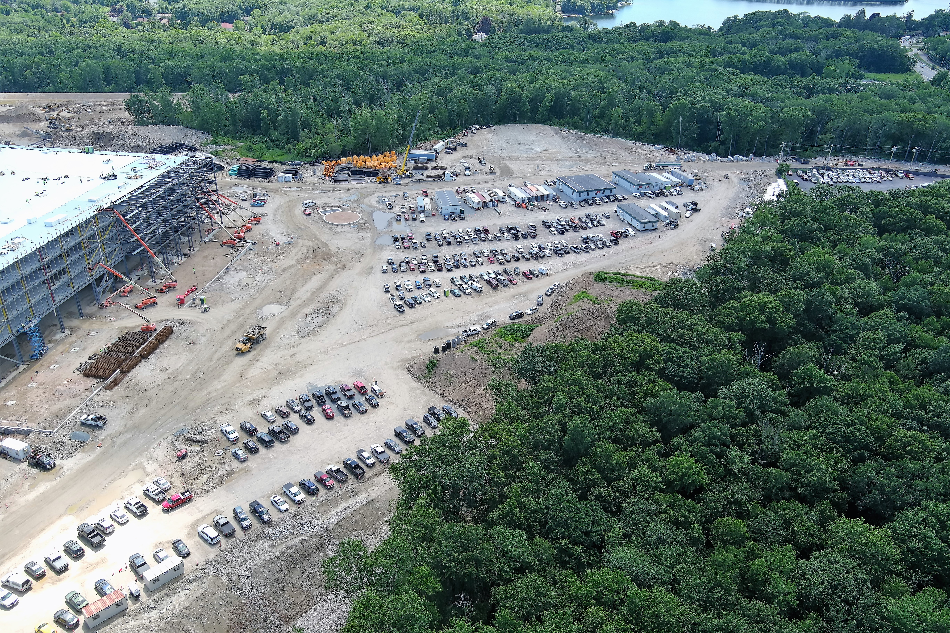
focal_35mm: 29
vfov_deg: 45.0
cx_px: 475
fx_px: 765
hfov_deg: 63.7
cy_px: 316
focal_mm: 10.57
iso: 100
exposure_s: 1/500
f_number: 2.8
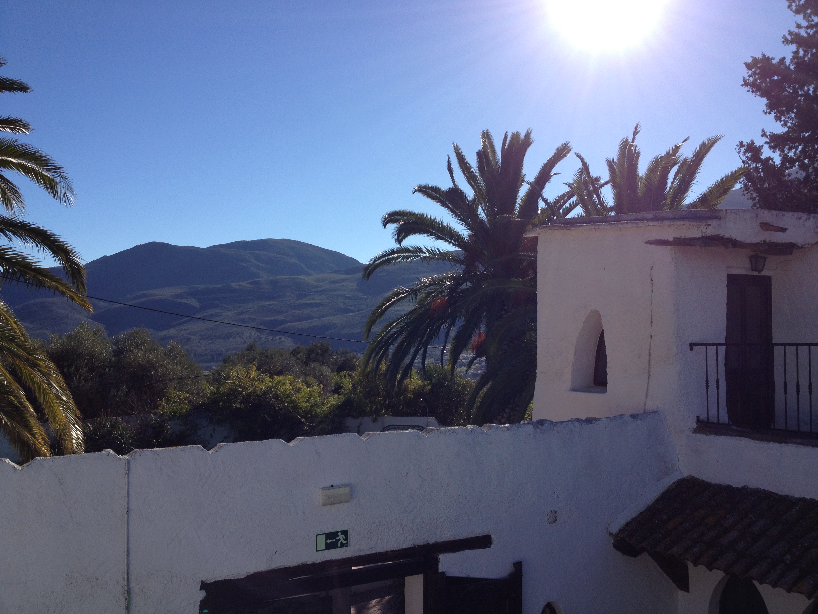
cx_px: 409
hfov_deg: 52.6
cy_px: 307
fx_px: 827
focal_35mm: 35
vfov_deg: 40.7
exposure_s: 1/2208
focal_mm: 4.28
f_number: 2.4
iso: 50
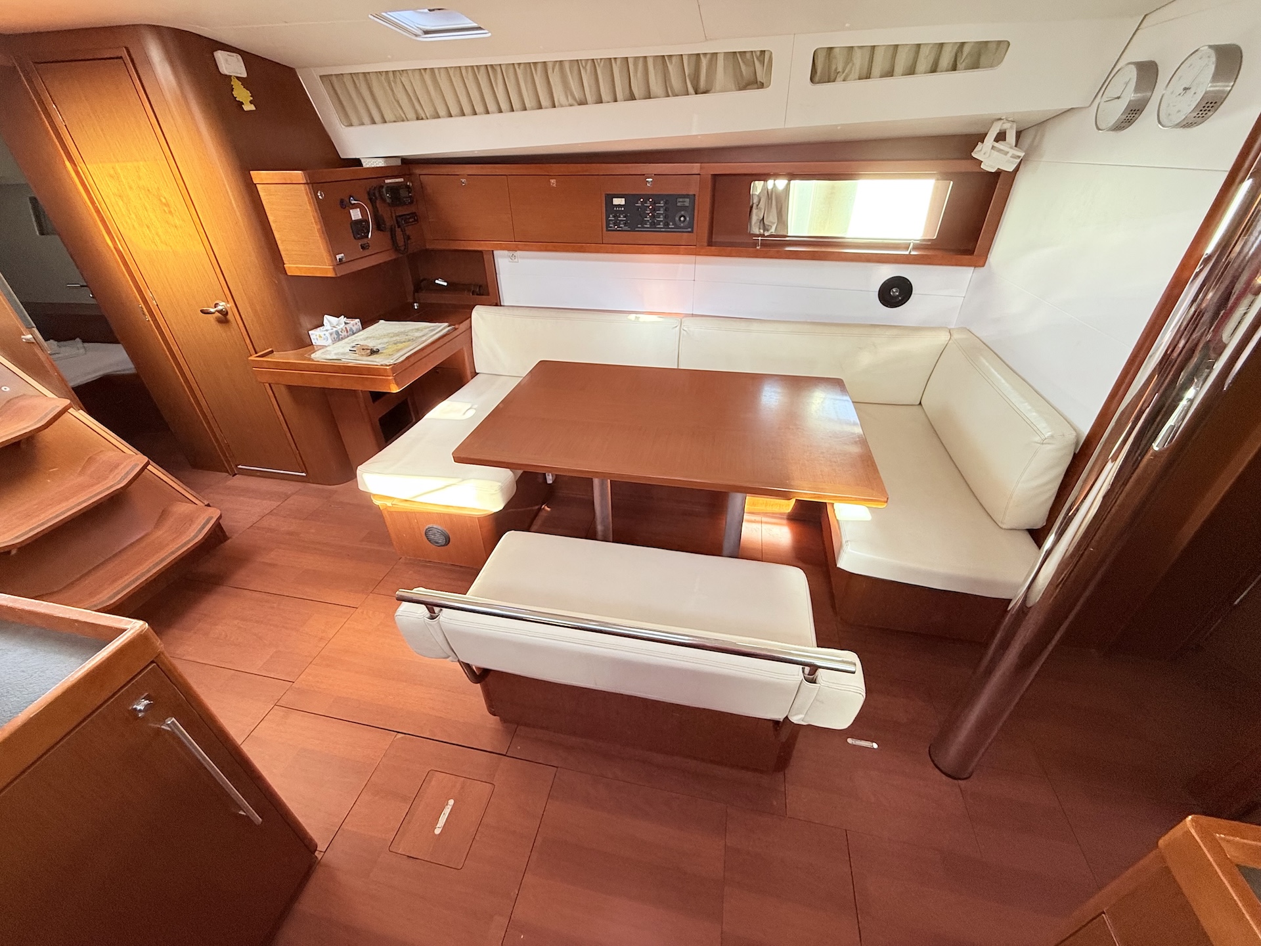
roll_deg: +0.7
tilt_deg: -31.4
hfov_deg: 102.1
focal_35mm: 14
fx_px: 510
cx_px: 630
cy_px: 473
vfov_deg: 85.7
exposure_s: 1/99
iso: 160
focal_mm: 2.22
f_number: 2.2
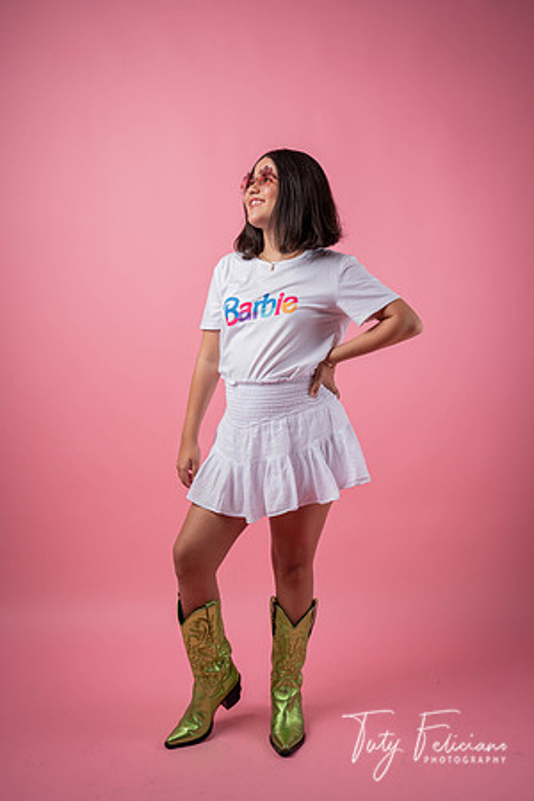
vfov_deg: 49.6
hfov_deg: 34.2
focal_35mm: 39
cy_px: 400
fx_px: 868
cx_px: 267
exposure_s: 1/200
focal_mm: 39
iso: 250
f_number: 6.3
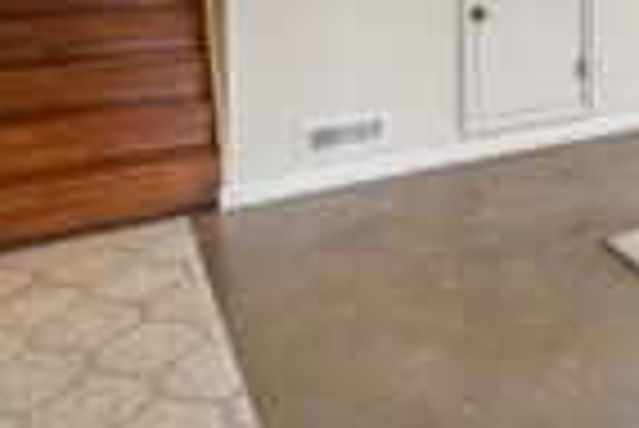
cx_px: 788
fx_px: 853
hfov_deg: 32.8
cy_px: -119
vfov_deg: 24.7
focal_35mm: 48
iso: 400
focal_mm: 17
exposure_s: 1/25
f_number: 8
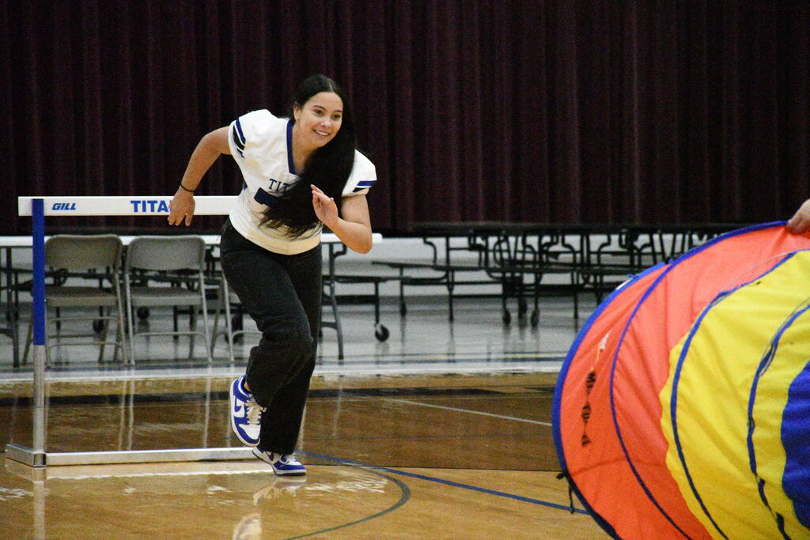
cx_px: 405
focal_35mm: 210
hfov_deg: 9.8
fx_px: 4725
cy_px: 270
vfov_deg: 6.5
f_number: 5.6
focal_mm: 140
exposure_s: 1/2000
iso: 51200
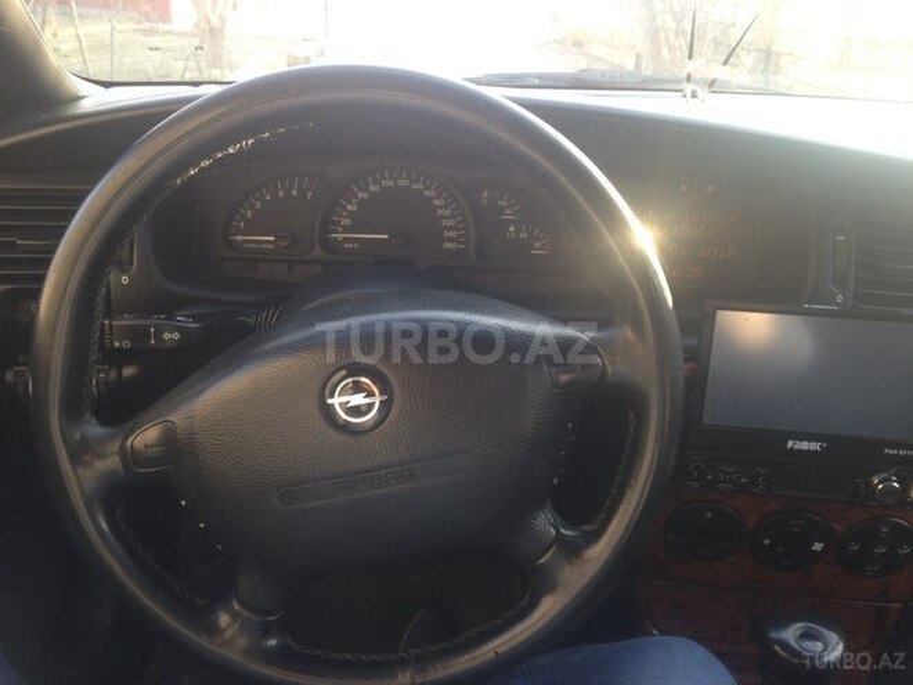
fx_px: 870
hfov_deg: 55.4
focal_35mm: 33
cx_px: 456
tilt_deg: -20.4
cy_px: 342
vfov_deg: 42.9
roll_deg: -1.5
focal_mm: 4.12
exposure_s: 1/30
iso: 50
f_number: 2.4
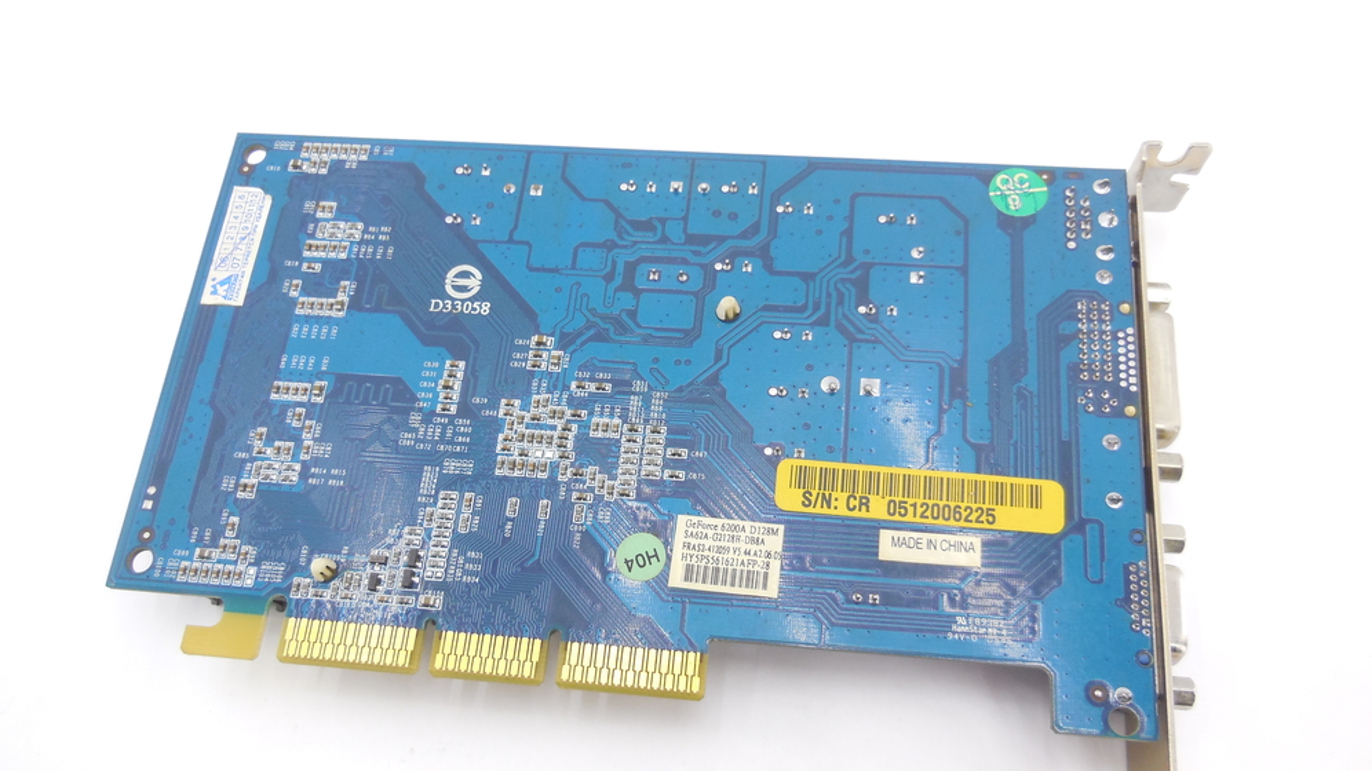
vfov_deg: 41.1
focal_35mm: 28
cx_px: 669
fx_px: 1019
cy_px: 494
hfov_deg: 67.9
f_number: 3.1
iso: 125
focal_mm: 4.5
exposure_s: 1/60
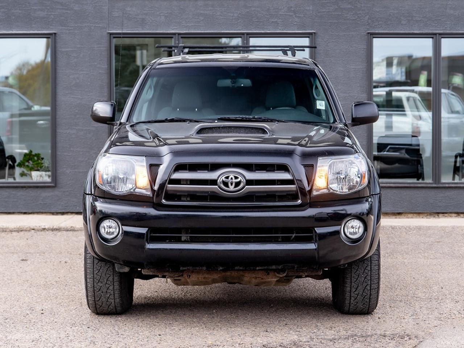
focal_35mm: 79
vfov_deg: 18.6
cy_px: 122
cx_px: 240
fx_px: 1061
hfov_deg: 24.7
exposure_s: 1/160
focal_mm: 54
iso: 160
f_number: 4
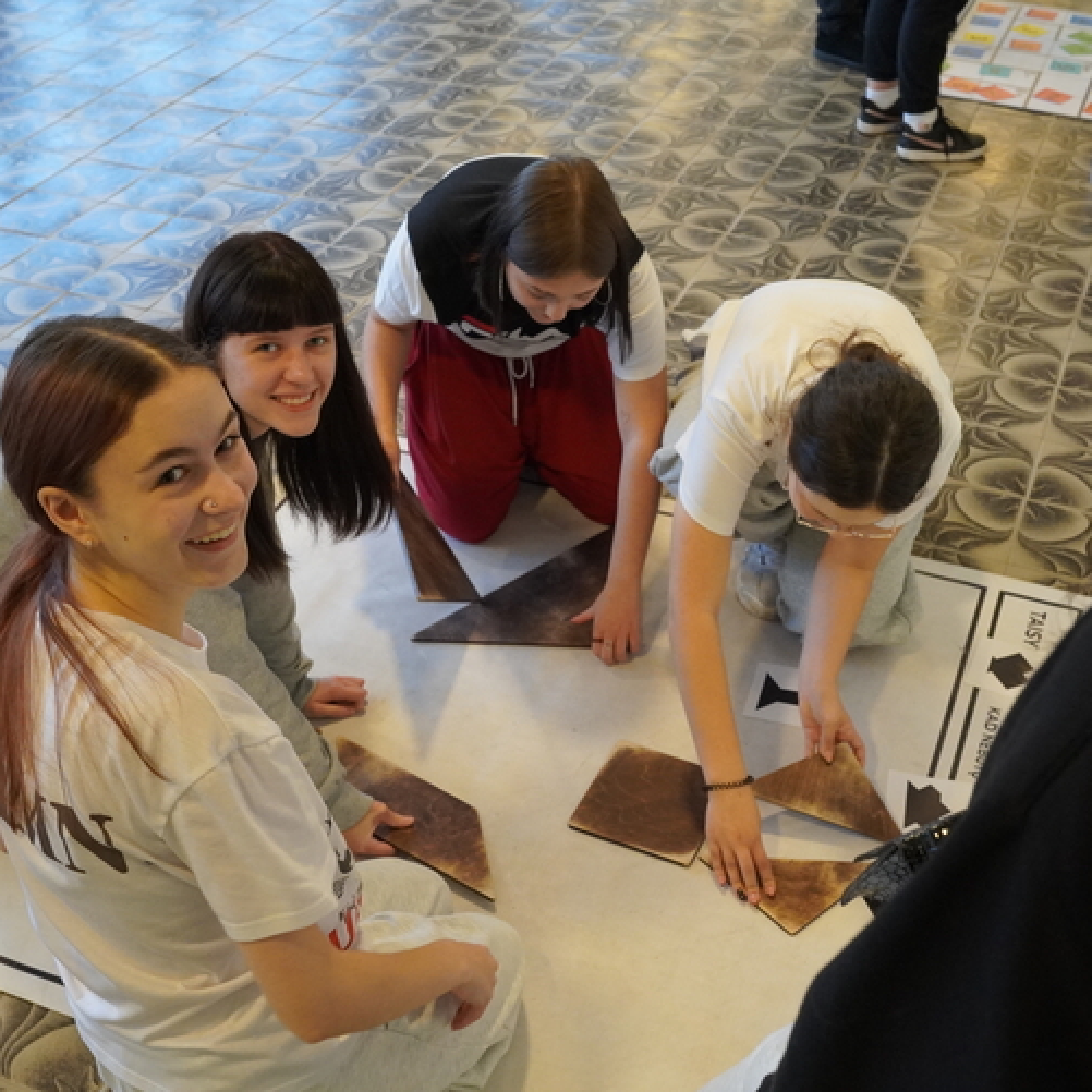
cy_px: 589
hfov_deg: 39.9
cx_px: 627
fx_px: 1499
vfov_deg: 40.0
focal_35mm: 42
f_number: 4
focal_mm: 20
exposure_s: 1/160
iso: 2500
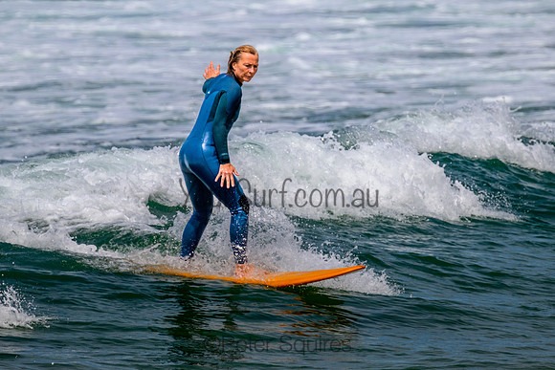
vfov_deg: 1.3
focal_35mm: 1090
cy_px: 118
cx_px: 317
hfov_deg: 1.9
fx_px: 16810
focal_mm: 800
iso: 640
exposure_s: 1/2000
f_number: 11
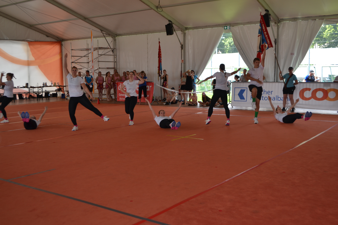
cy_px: 112
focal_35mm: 39
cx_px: 169
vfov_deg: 34.2
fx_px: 366
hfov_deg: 49.6
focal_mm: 26
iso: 125
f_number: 4.2
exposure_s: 1/125
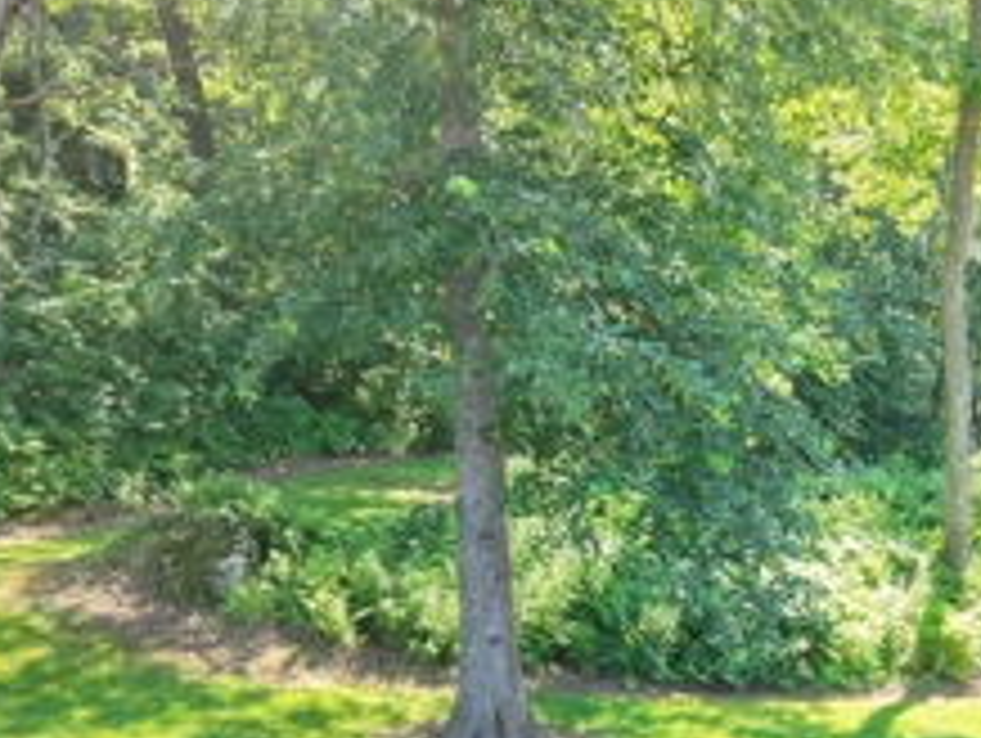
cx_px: 693
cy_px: 603
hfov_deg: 42.0
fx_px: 1248
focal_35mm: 44
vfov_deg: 32.0
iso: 310
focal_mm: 8.67
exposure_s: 1/320
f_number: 1.8
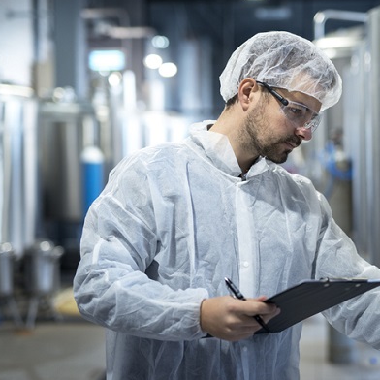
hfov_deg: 26.3
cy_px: 188
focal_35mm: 65
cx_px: 268
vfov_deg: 26.5
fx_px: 807
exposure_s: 1/200
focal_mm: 50
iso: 500
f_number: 1.8
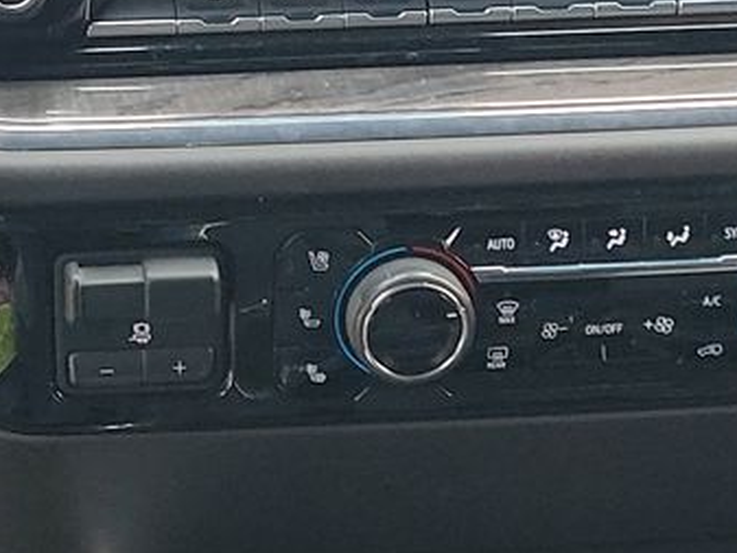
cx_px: 133
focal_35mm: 114
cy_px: 352
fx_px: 2428
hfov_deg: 17.1
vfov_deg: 13.0
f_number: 1.8
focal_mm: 6.7
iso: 135
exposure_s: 1/59
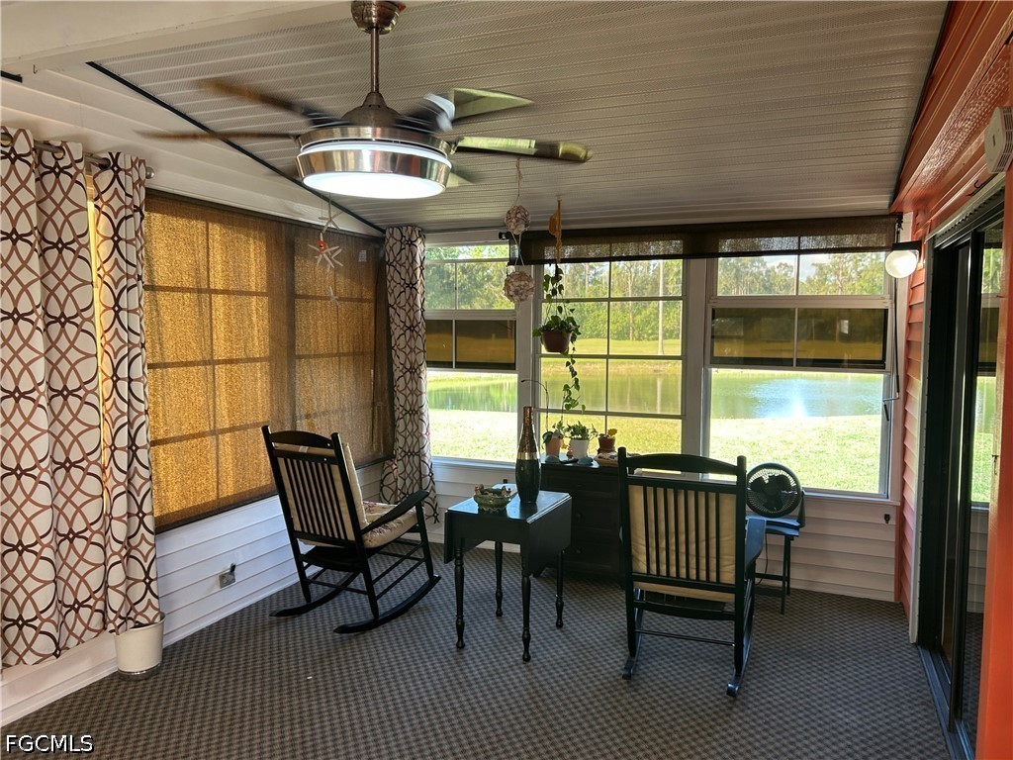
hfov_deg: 67.3
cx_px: 506
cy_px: 380
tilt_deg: -3.6
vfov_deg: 53.1
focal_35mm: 26
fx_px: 761
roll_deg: -0.3
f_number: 1.5
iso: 64
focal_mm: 5.7
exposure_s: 1/121
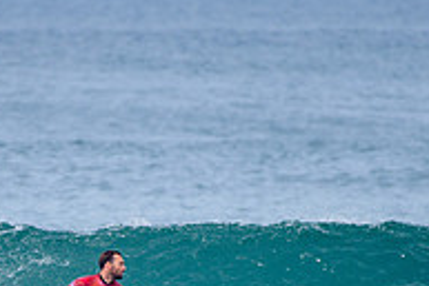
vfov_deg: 0.9
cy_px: 369
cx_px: 113
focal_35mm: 1500
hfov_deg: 1.4
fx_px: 17888
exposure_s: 1/2000
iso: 250
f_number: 5.6
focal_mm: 500
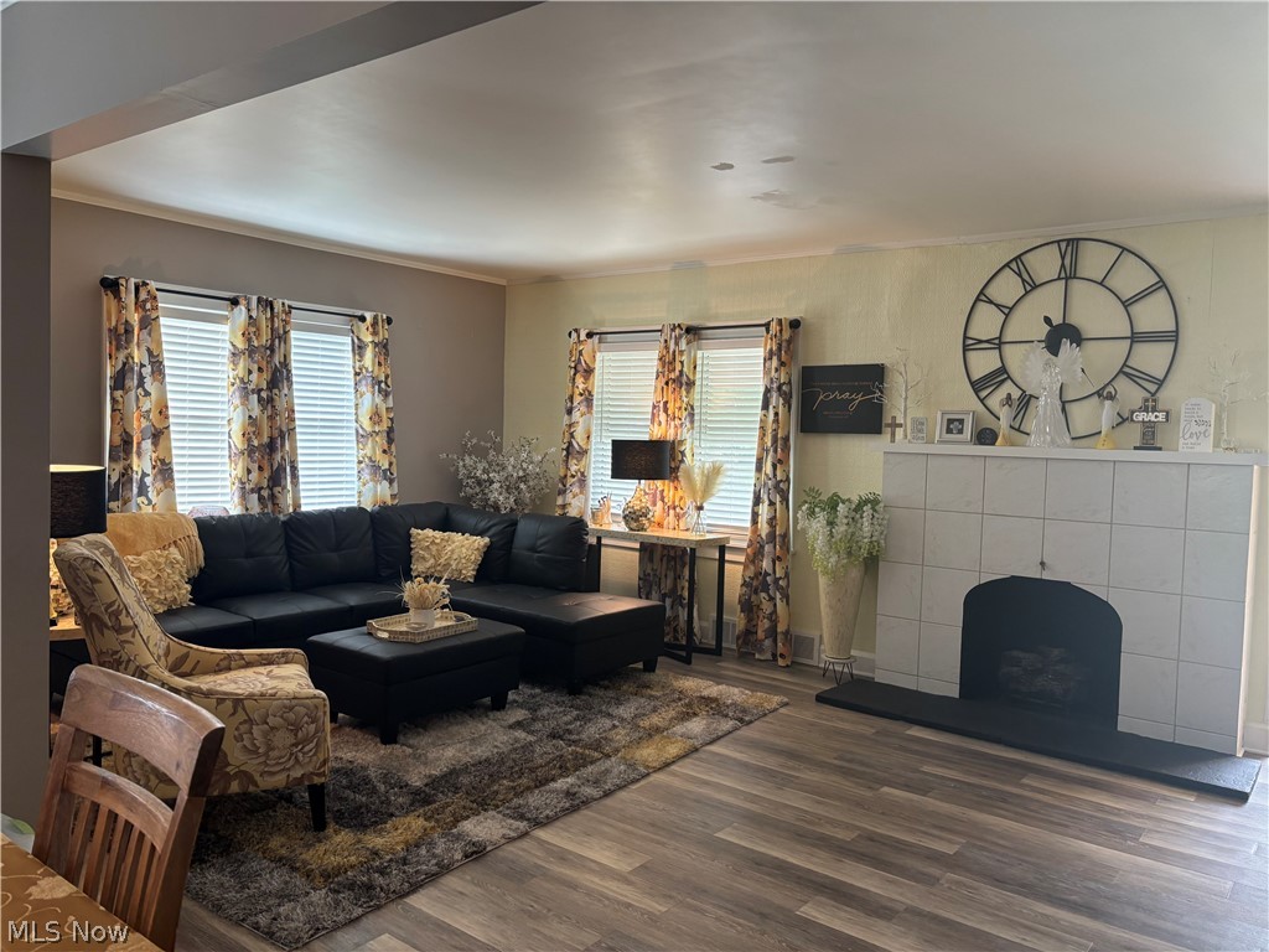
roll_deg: -2.0
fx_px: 953
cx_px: 634
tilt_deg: -2.8
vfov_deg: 53.1
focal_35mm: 26
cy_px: 476
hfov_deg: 67.3
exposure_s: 1/60
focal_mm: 5.96
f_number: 1.6
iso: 160
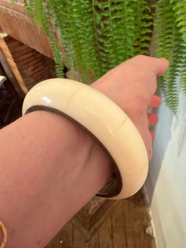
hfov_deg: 53.1
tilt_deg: -45.2
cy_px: 124
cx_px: 93
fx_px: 186
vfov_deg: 67.3
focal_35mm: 26
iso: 320
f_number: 2.2
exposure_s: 1/50
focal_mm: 2.22
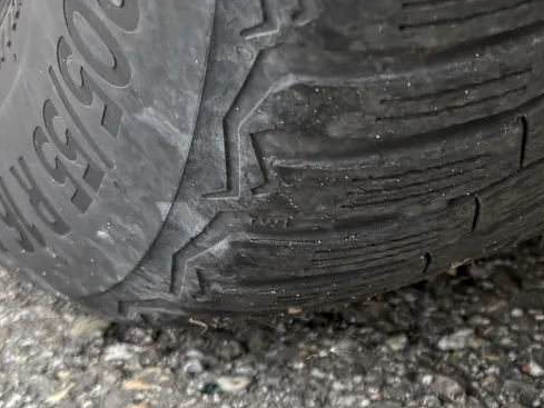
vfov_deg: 14.4
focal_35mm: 102
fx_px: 1603
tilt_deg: -32.4
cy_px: 365
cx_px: 677
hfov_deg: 18.1
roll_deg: +2.7
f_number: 1.6
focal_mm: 5.96
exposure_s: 1/259
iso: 64
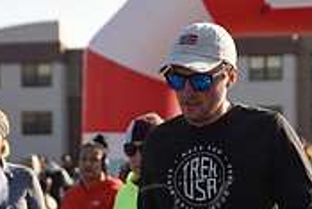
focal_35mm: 172
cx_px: 193
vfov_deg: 7.9
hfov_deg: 11.9
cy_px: 256
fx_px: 1492
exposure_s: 1/1250
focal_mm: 52
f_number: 2.8
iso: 100
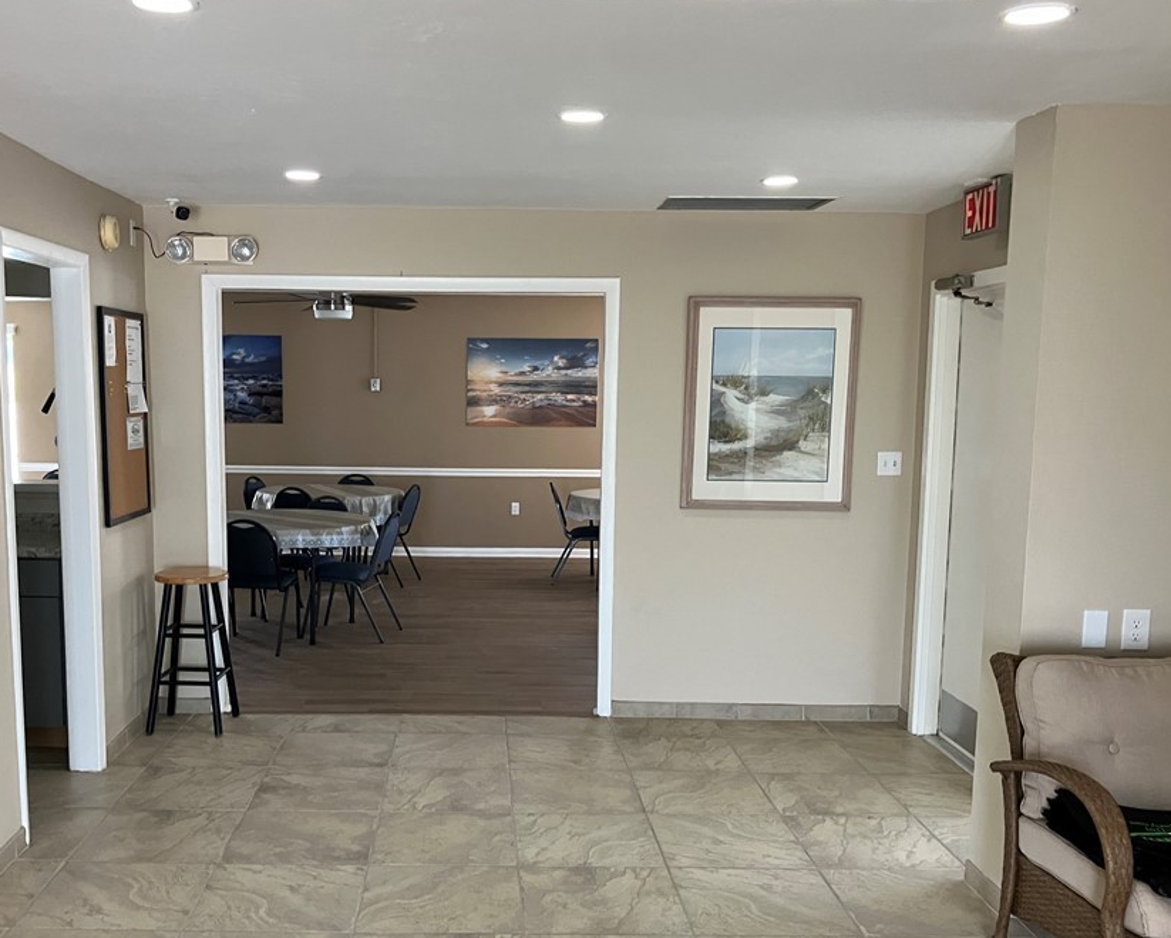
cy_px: 529
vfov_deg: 43.3
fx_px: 1179
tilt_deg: -7.9
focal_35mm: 34
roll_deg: +1.6
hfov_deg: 52.6
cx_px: 494
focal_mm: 3.99
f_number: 1.8
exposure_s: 1/60
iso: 200
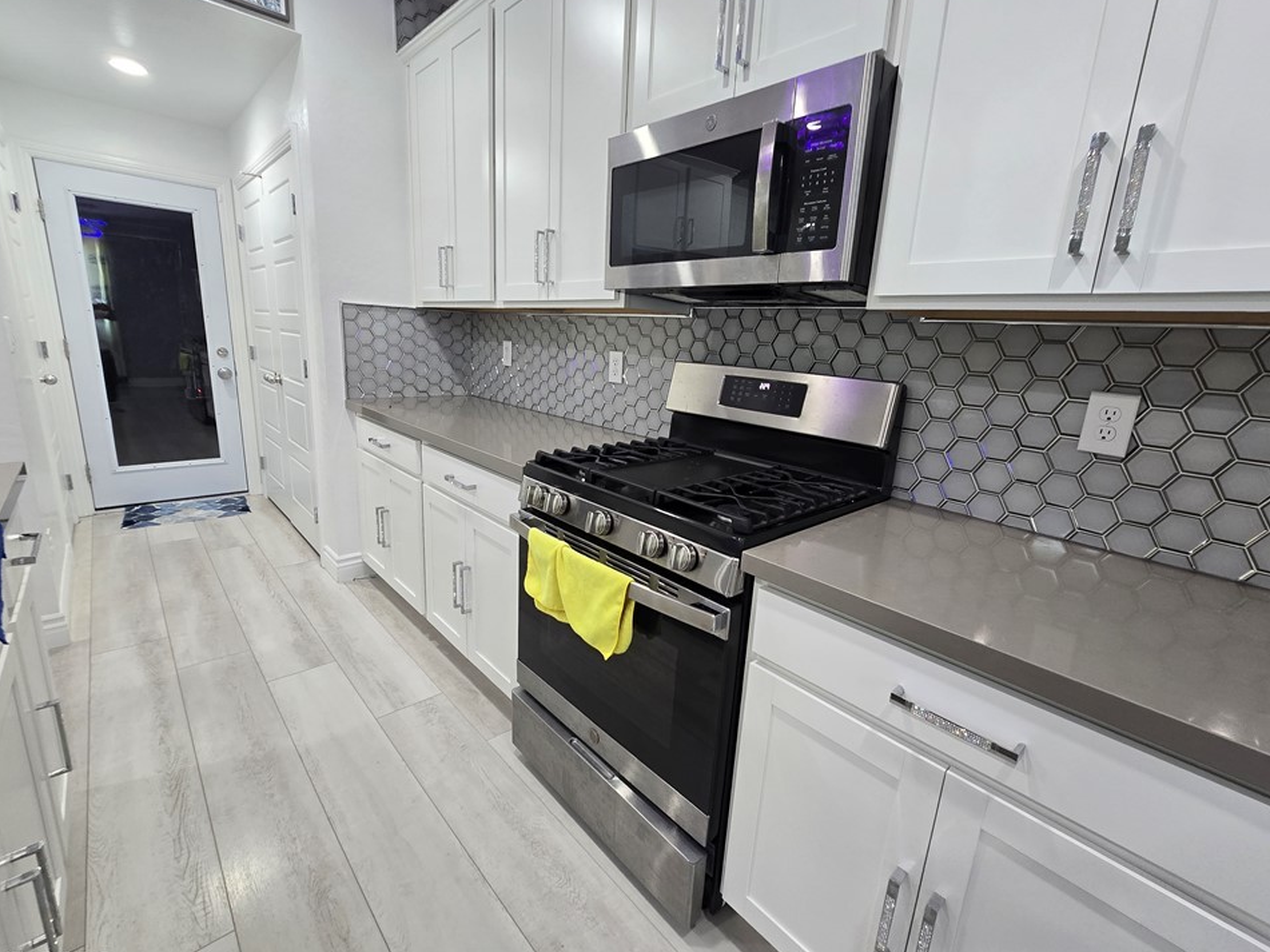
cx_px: 650
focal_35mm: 14
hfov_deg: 102.1
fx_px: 514
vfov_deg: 85.7
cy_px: 473
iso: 160
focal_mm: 2.2
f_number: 2.2
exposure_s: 1/60
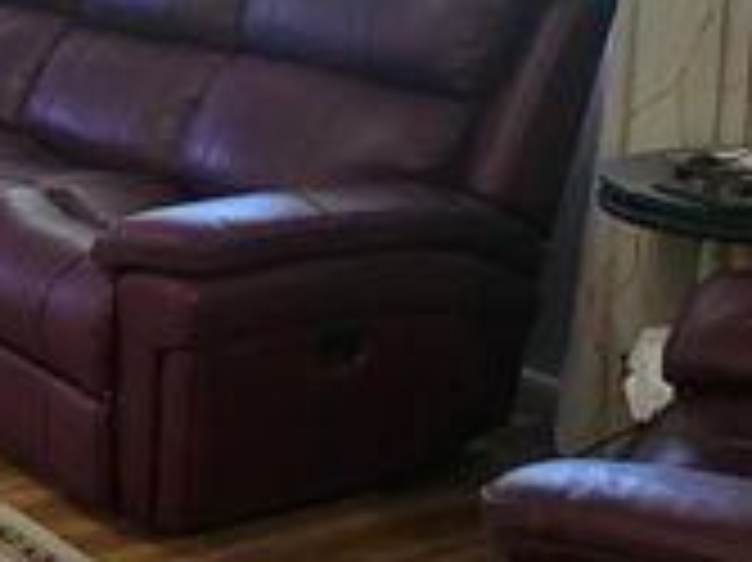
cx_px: -378
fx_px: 1910
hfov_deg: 19.4
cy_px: 175
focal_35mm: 88
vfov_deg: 16.7
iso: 800
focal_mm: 6.3
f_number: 1.7
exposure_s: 1/120
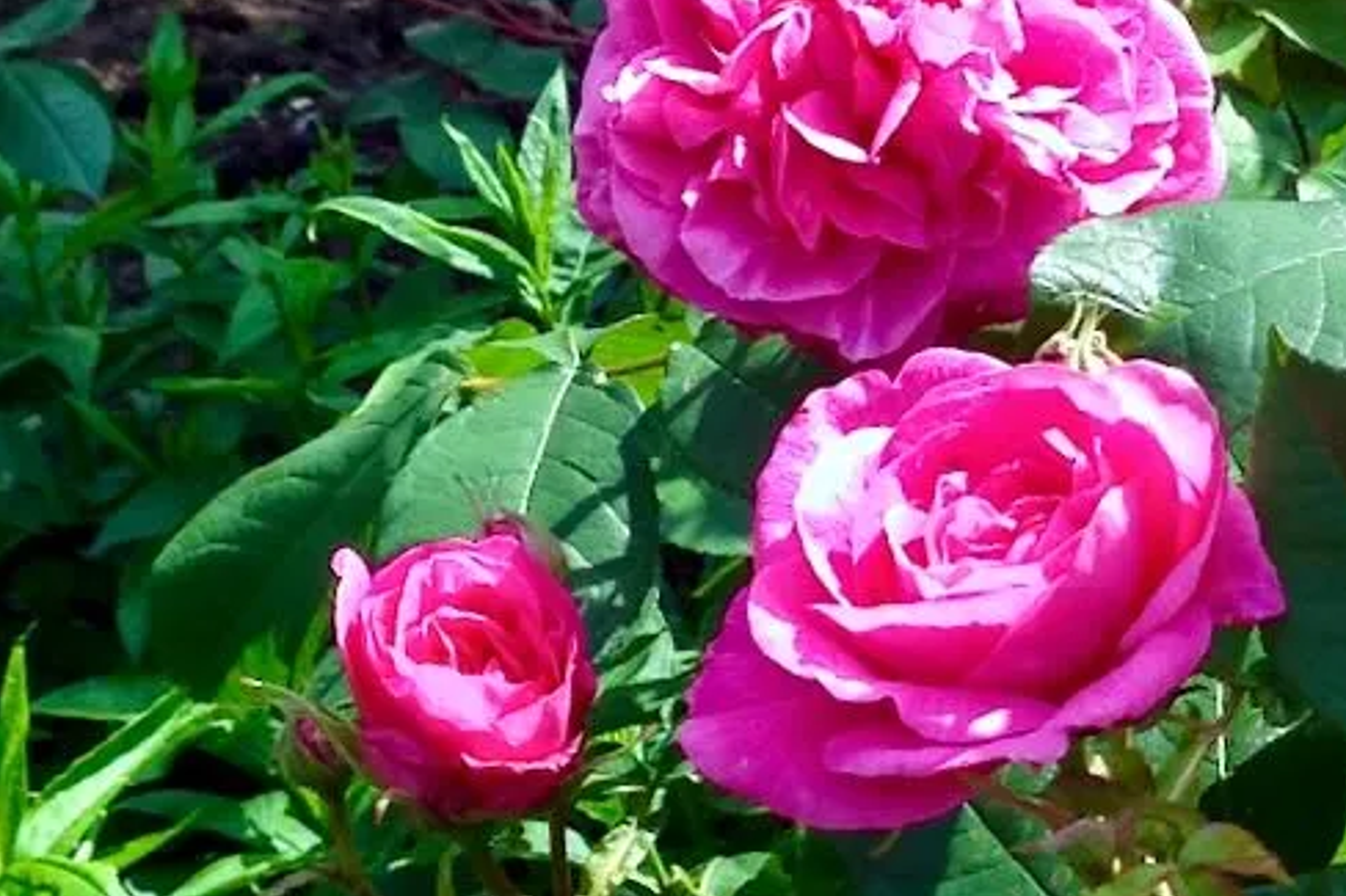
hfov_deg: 26.4
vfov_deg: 18.6
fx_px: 2691
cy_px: 102
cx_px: 1387
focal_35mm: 72
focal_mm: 4.12
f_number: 2.4
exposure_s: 1/609
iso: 50
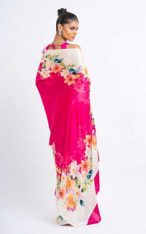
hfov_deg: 15.0
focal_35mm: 87
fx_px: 554
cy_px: 117
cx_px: 69
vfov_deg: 23.8
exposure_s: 1/160
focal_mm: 85
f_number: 13
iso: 200
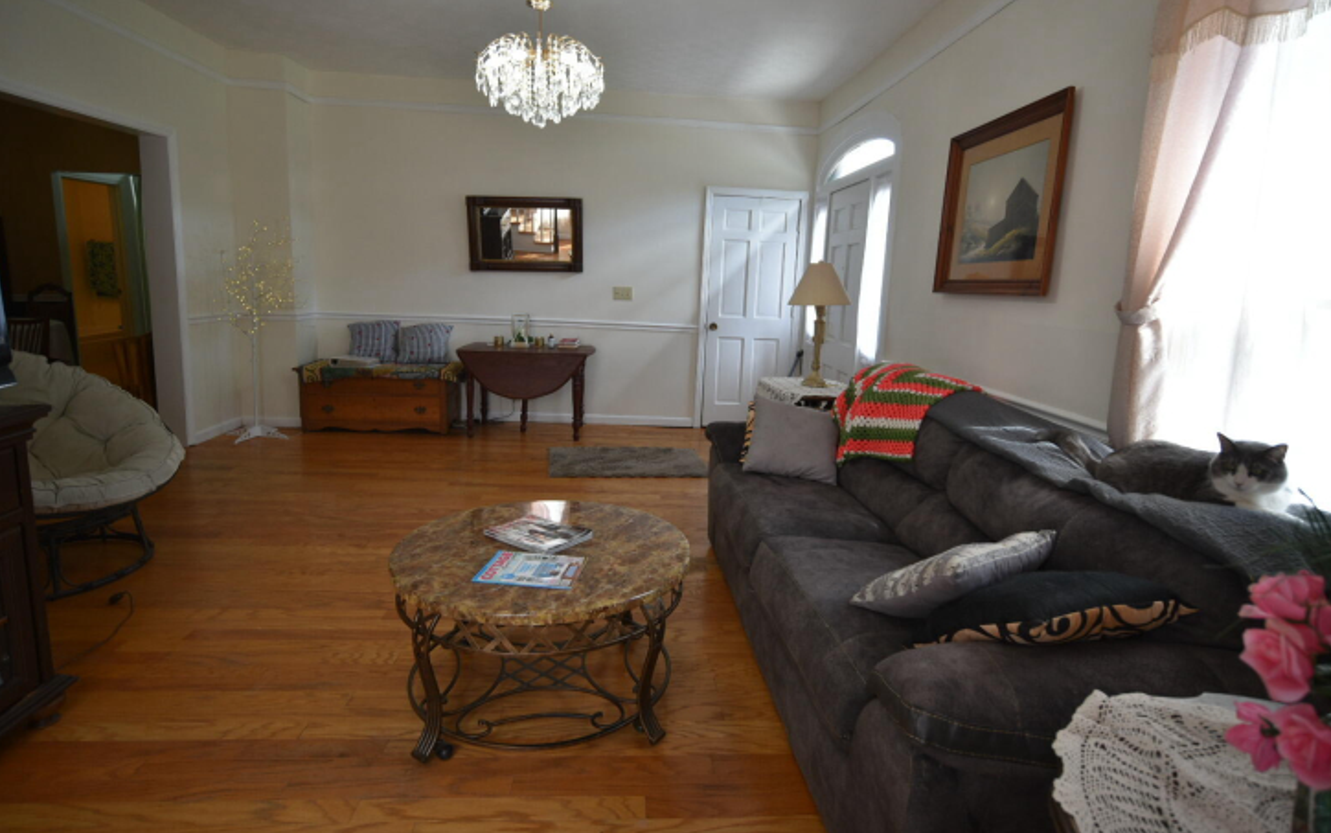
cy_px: 382
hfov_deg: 88.0
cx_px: 671
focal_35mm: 19
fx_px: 689
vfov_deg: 62.2
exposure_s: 1/60
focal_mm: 18
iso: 400
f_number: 4
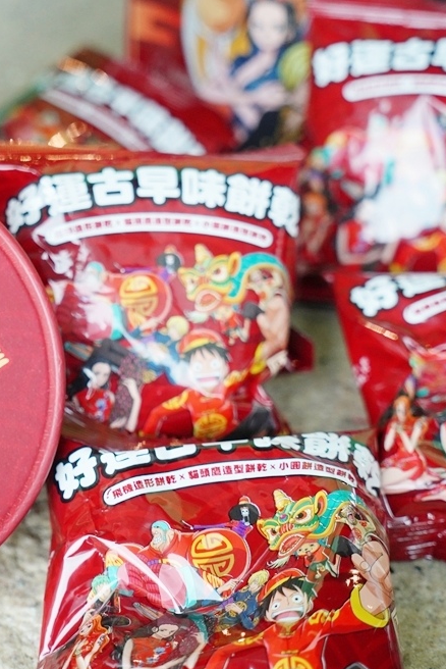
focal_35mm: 64
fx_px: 1188
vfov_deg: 31.4
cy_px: 339
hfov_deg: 20.9
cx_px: 66
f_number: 4
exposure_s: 1/50
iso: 1250
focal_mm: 42
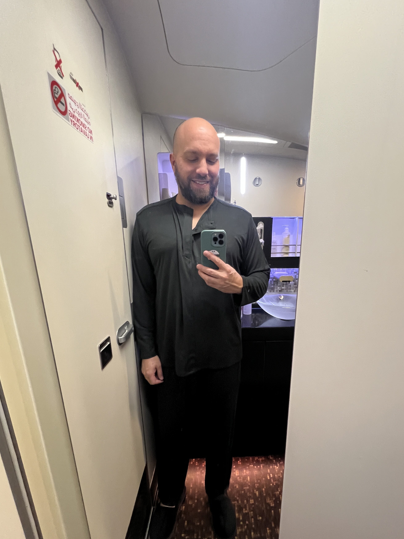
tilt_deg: -16.1
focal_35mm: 15
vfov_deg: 97.5
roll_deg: -1.7
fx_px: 233
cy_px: 308
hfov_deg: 81.6
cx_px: 218
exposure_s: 1/55
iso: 500
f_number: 1.8
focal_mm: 1.57
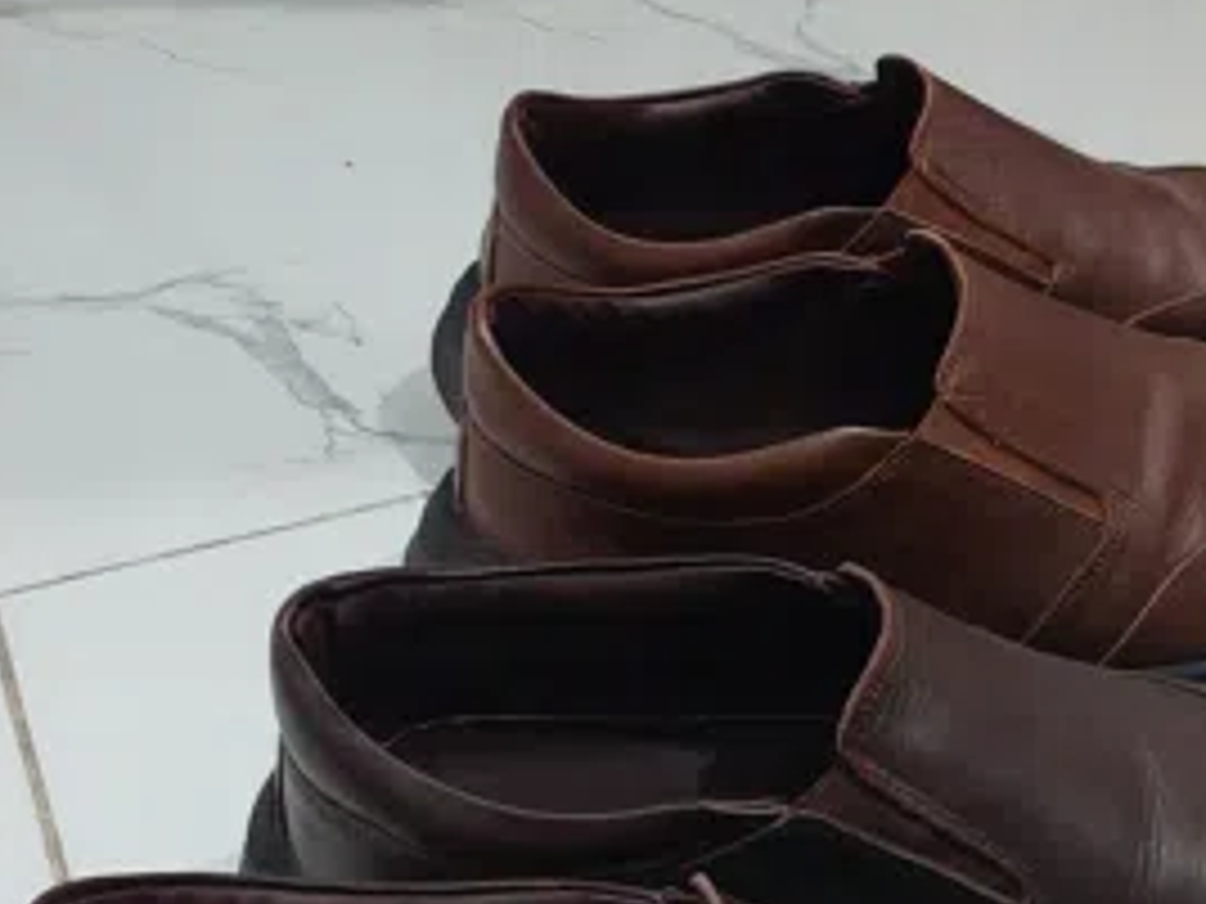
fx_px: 1916
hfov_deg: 33.7
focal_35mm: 55
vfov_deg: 24.9
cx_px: 1004
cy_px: 967
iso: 400
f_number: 1.8
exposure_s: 1/50
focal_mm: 5.06
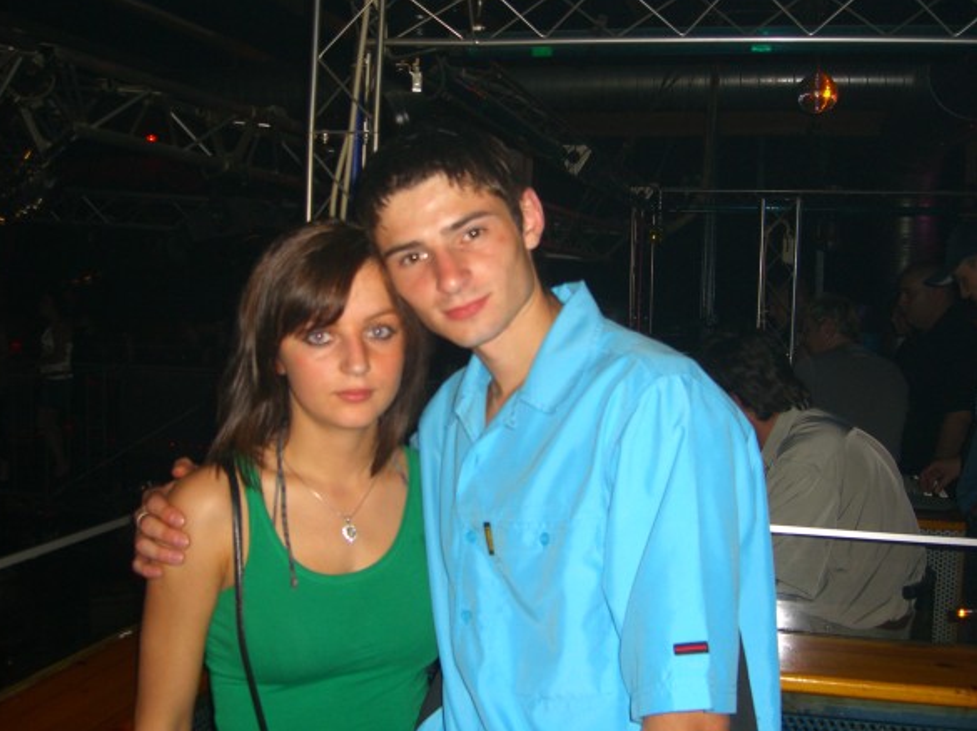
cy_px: 360
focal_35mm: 39
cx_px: 483
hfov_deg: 47.9
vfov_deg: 36.8
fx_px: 1100
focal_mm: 7.9
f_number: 2.8
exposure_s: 1/60
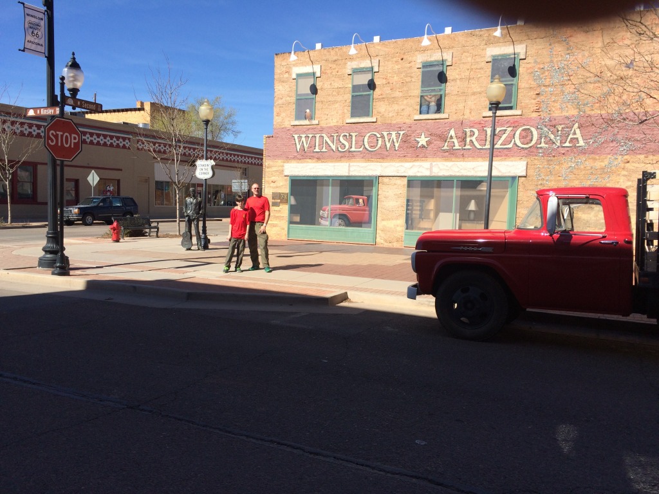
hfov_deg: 61.7
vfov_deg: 48.2
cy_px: 247
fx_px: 552
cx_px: 330
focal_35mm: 29
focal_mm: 4.15
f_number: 2.2
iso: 32
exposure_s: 1/1580
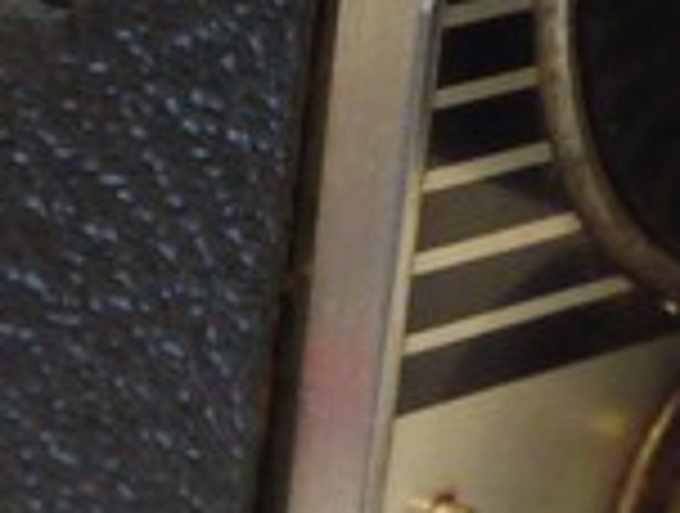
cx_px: 1013
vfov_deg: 4.9
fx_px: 5927
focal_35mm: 301
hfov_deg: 6.5
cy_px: -36
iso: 800
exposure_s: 1/80
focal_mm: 19
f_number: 5
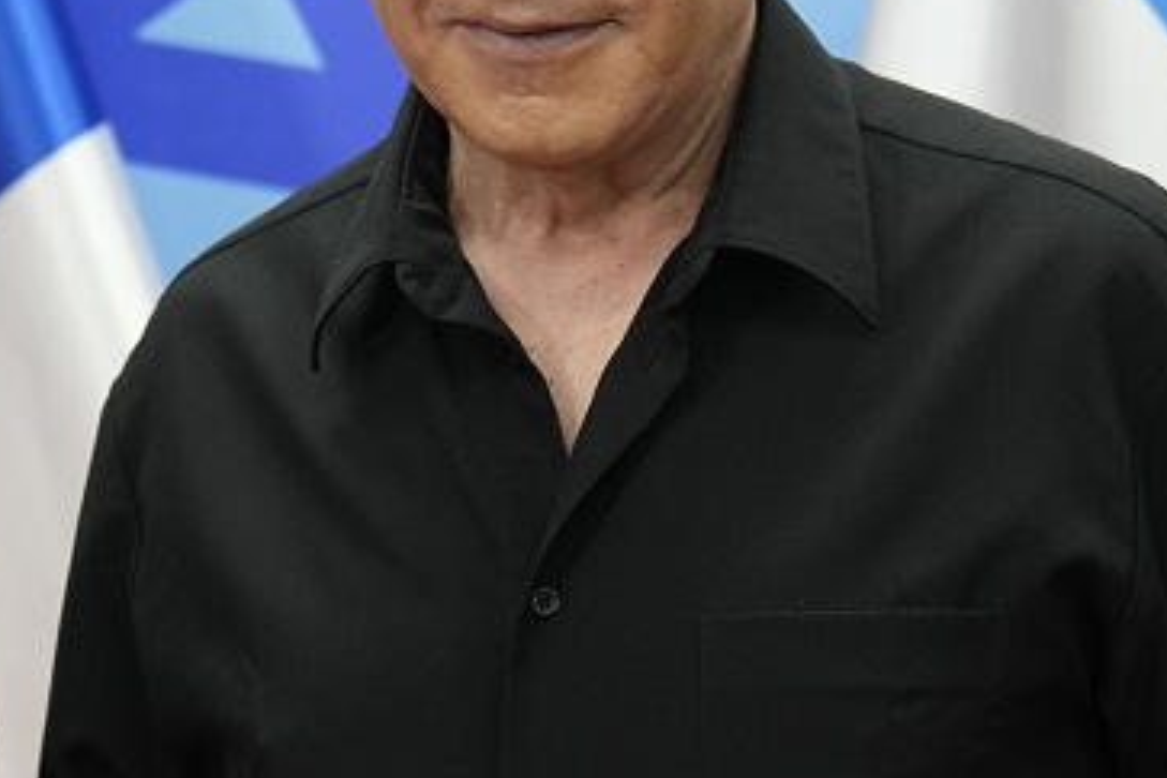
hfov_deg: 10.9
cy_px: 727
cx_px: 289
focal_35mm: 189
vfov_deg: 7.2
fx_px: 6126
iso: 640
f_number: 2.8
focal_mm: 53
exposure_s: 1/250
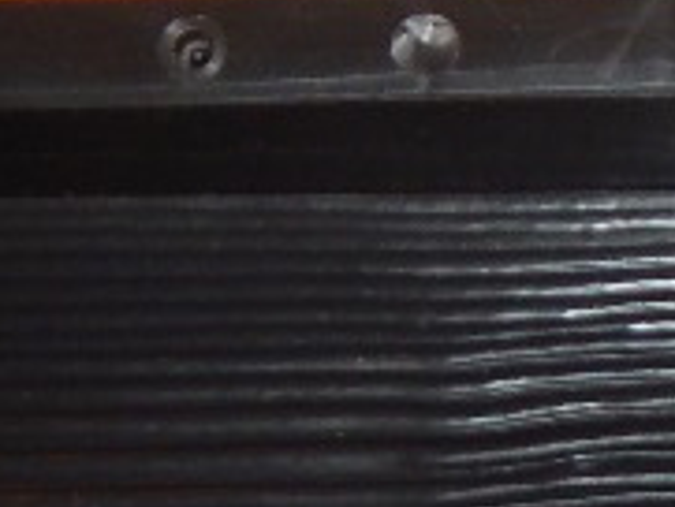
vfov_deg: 8.5
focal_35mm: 171
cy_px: 716
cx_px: 1078
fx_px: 3337
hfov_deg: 11.0
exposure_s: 1/30
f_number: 3.2
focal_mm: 5.6
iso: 200
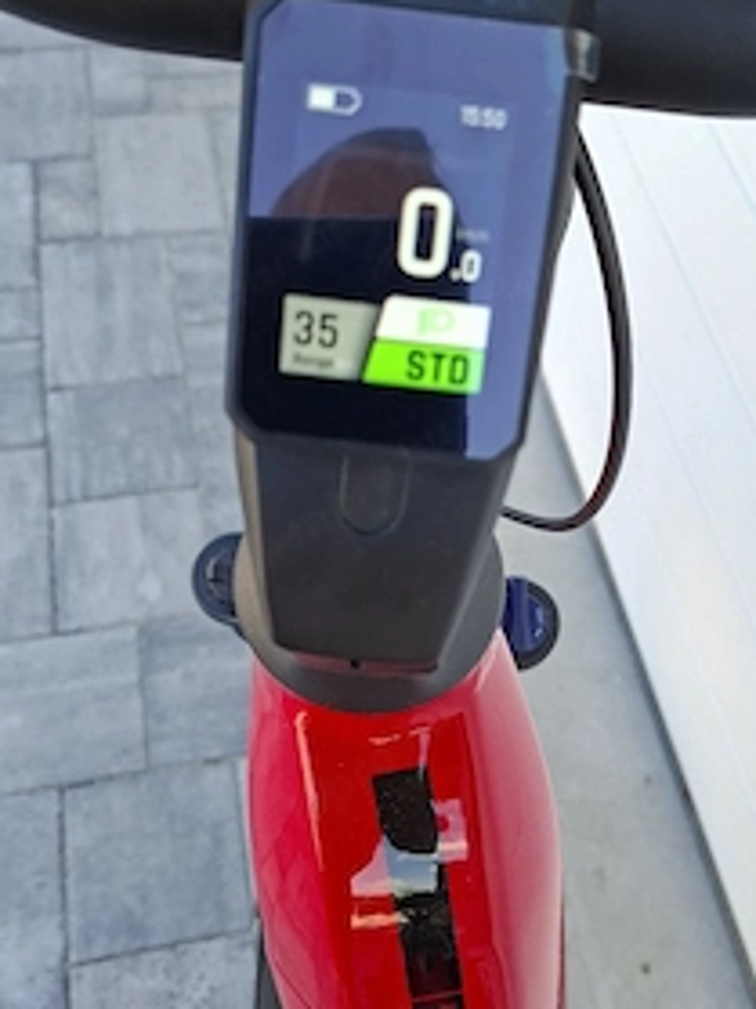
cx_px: 420
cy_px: 553
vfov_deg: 55.3
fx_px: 962
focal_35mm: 33
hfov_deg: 42.9
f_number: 1.8
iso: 50
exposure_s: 1/169
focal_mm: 5.54
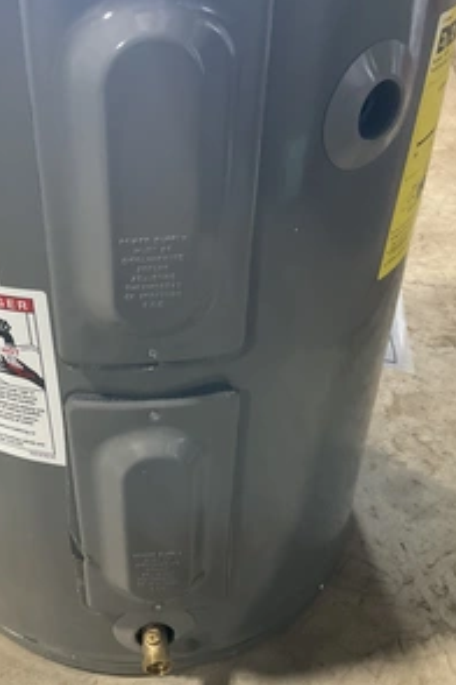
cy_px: 340
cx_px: 109
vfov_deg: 47.4
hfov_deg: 32.0
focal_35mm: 41
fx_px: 779
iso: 160
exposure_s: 1/60
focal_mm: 3
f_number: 1.8
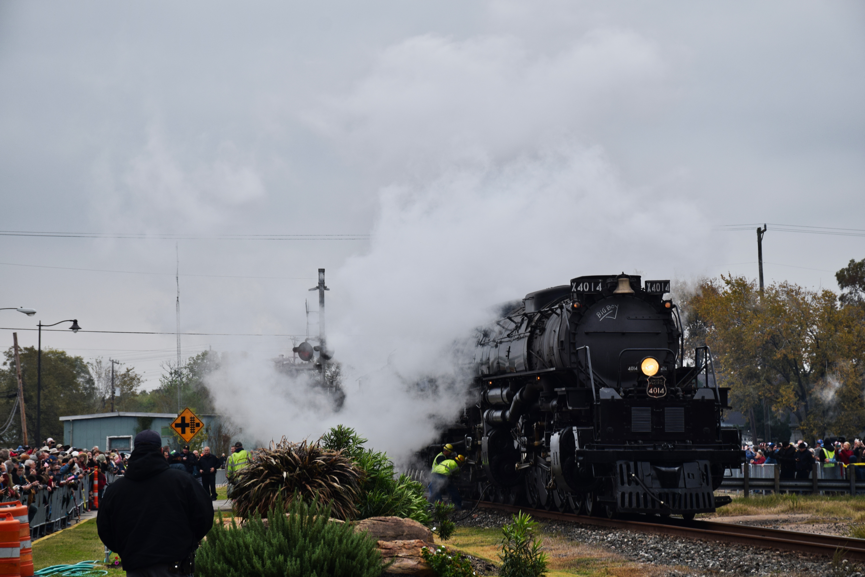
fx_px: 3063
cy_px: 288
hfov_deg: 16.1
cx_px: 432
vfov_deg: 10.8
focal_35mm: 128
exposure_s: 1/250
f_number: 8
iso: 200
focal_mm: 85
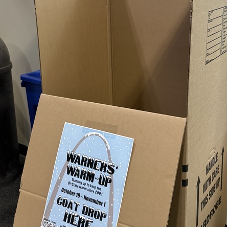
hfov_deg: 32.2
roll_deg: +2.3
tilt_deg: -17.1
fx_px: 393
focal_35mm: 53
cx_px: 115
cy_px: 98
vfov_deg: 32.2
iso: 250
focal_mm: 5.96
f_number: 1.6
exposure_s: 1/60
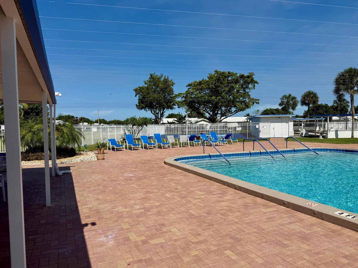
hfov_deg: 71.6
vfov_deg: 56.8
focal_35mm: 24
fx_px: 248
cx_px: 179
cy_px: 134
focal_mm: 6.76
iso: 80
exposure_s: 1/9091
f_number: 1.78
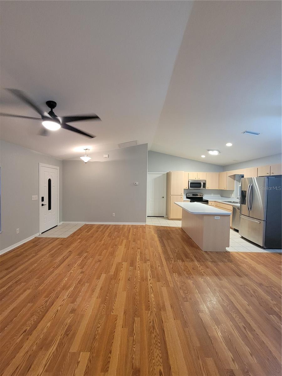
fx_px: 141
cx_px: 141
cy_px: 188
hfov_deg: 89.9
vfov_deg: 106.2
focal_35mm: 13
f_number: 2.2
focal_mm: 2.2
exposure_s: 1/40
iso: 400
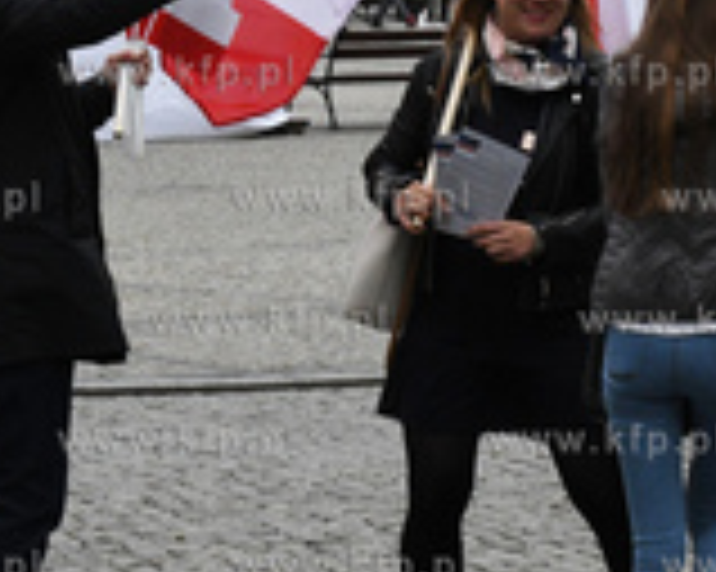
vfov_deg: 6.2
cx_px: 509
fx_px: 5252
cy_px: 259
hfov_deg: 7.8
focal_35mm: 248
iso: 3200
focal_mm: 70
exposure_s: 1/1250
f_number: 18
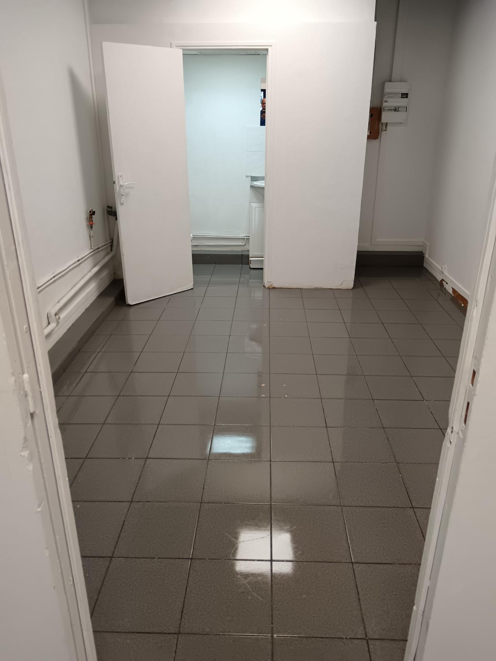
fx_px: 516
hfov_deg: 51.4
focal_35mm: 27
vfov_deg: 65.3
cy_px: 330
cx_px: 248
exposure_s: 1/100
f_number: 1.9
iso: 1040
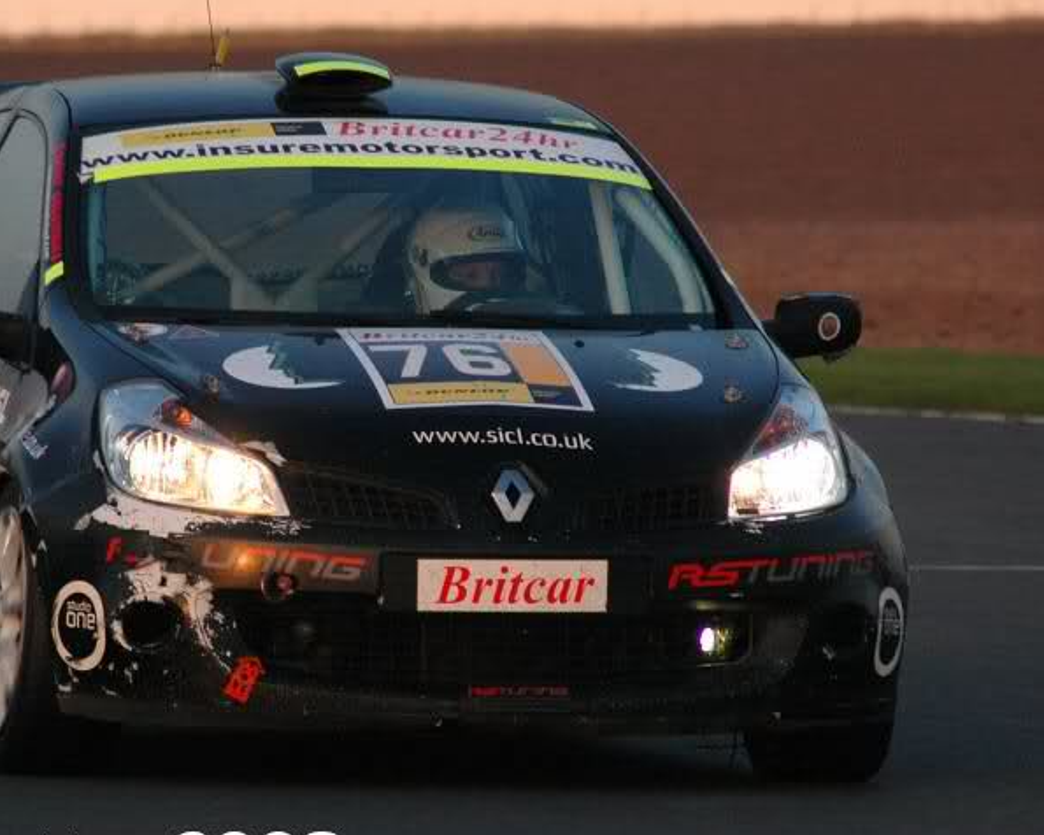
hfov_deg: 3.4
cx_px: 360
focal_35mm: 567
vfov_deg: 2.7
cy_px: 420
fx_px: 17519
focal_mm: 300
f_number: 7.1
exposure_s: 1/500
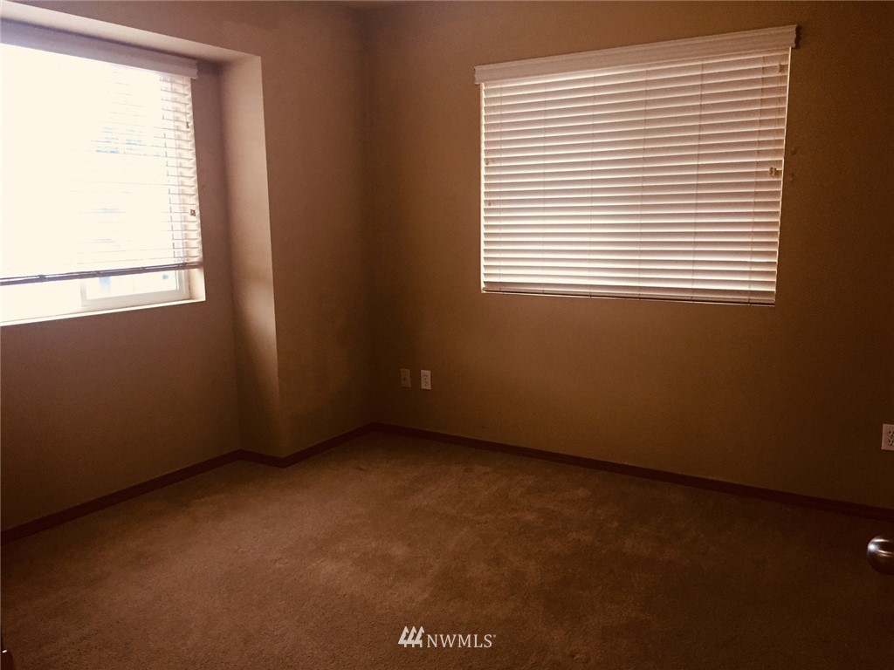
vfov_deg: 48.2
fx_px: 749
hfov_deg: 61.7
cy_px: 335
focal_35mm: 29
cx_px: 447
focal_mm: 4.15
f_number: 2.2
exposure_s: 1/30
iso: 160
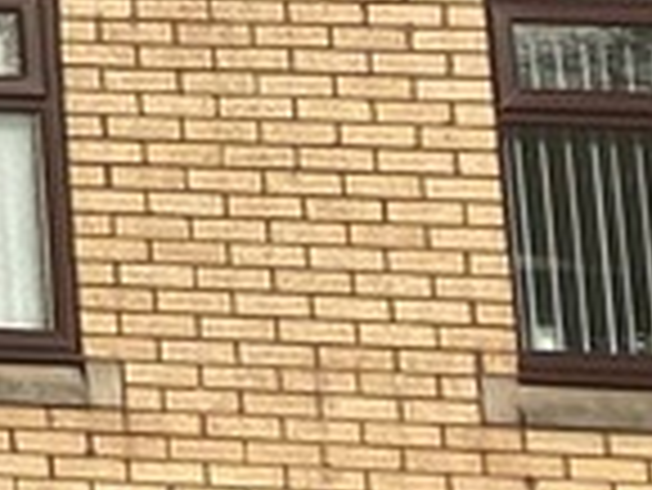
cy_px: -598
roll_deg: -1.7
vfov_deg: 7.6
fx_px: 3469
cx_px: -1601
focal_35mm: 184
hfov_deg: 8.2
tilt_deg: +13.1
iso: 32
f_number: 1.8
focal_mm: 4.25
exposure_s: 1/2571
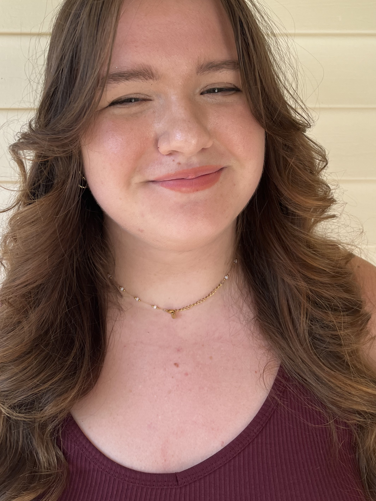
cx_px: 185
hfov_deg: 38.7
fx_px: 536
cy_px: 195
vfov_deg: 49.7
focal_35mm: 37
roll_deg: +0.4
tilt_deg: -10.3
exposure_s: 1/827
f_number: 1.6
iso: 50
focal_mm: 5.1
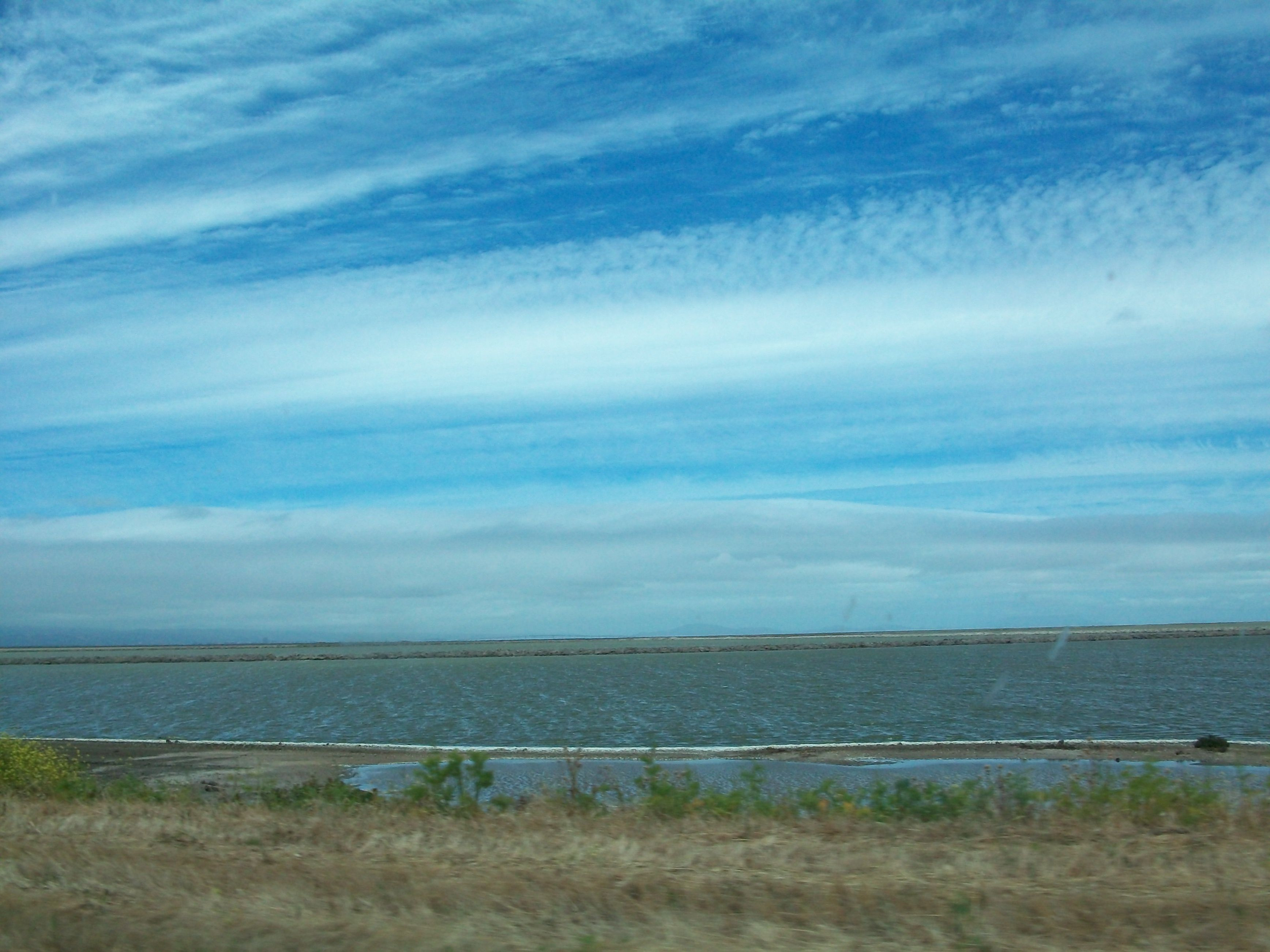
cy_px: 476
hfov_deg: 54.0
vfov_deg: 41.8
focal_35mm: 34
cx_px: 635
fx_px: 1247
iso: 80
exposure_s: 1/640
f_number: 5.5
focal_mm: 5.7
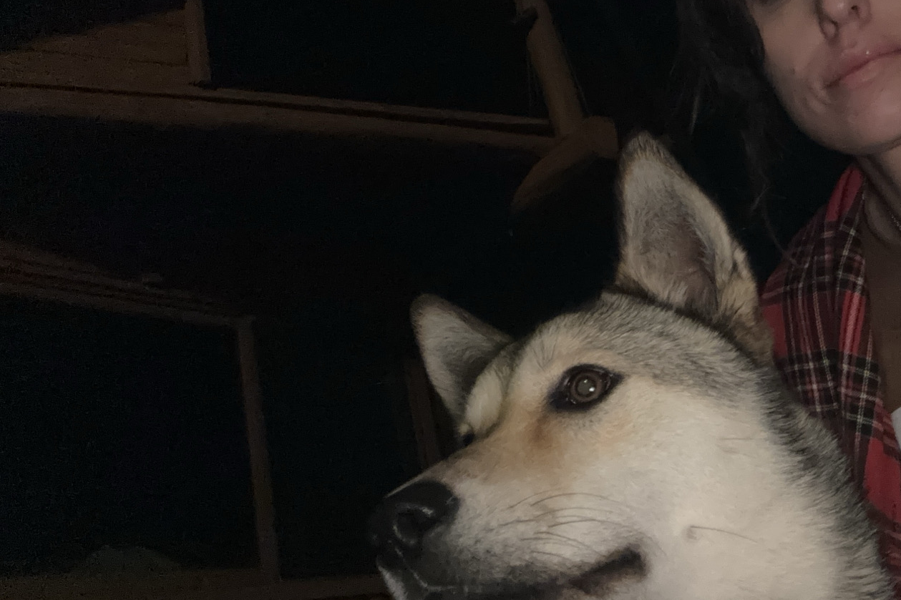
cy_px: 305
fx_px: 951
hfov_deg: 49.4
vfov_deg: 35.0
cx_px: 630
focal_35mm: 38
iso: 500
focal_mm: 2.69
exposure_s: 1/16
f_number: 1.9
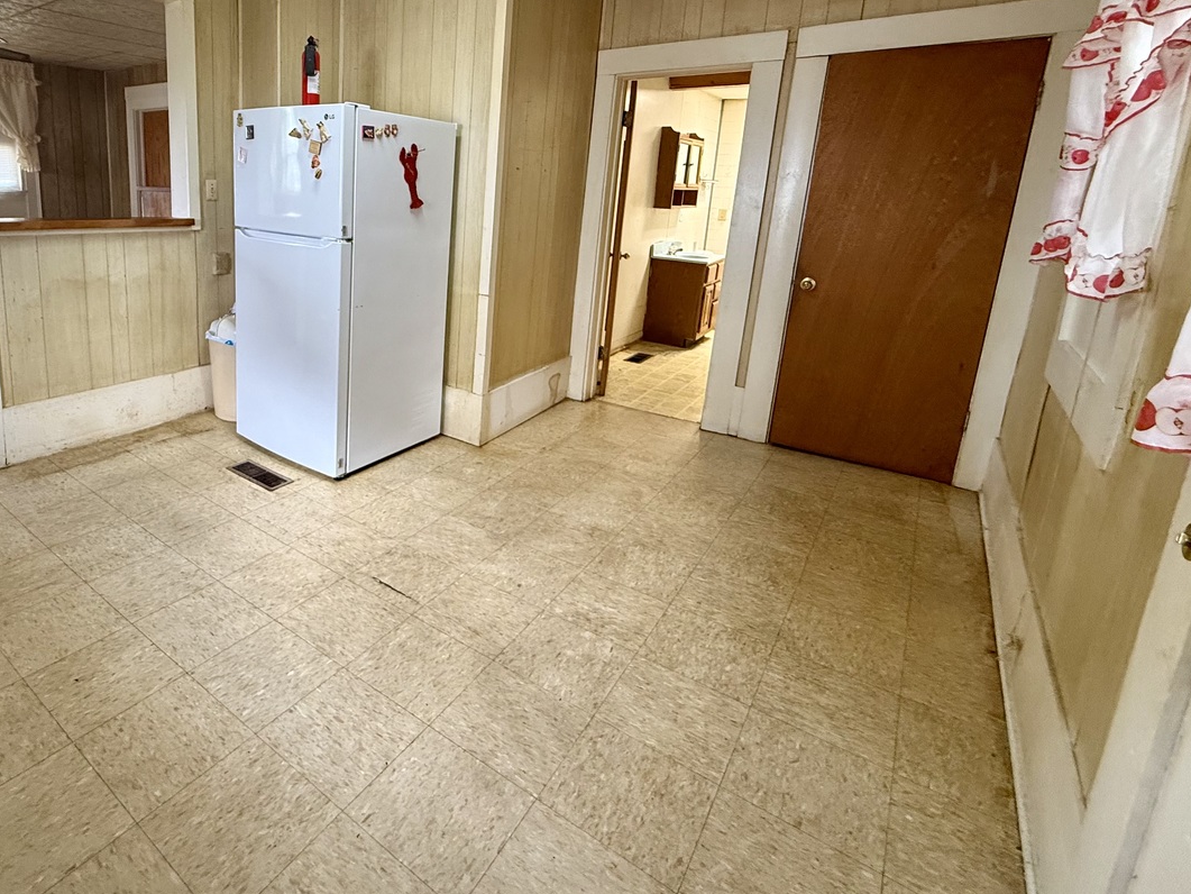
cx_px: 411
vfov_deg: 67.1
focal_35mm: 19
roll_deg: -2.2
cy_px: 310
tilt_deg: -10.4
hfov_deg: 82.2
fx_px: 654
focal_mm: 2.22
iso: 250
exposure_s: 1/60
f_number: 2.2
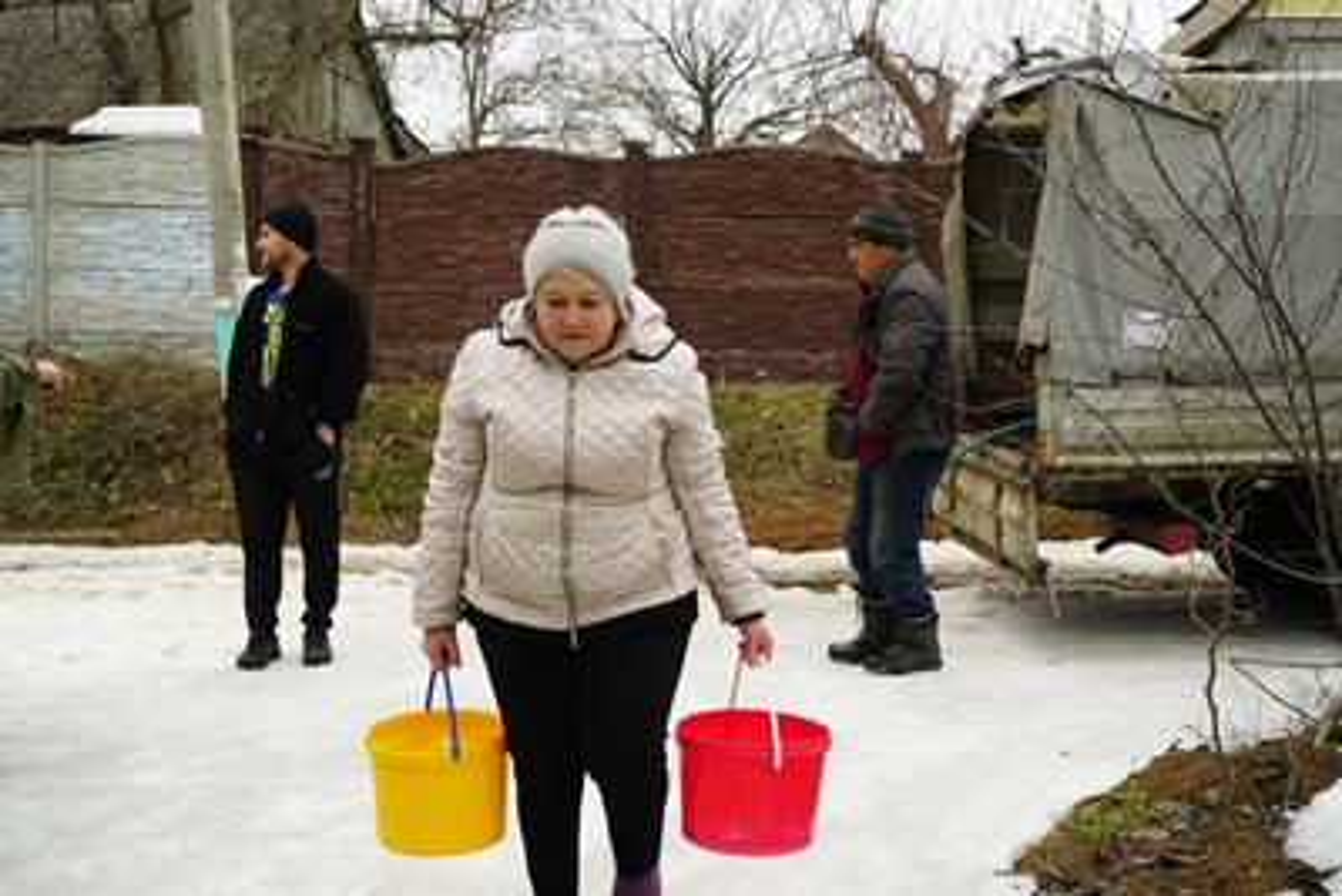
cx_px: 671
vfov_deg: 35.1
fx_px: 1417
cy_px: 448
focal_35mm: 38
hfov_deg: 50.7
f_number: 6.3
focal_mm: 38
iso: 100
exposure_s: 1/60
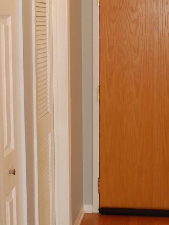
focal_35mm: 81
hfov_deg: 18.1
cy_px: 88
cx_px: 125
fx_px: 527
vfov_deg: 24.1
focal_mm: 22
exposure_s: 1/60
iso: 400
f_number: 4
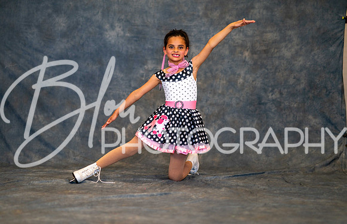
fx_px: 924
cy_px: 93
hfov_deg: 21.3
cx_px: 151
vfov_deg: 13.8
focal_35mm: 97
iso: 250
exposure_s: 1/200
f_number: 1.6
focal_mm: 85
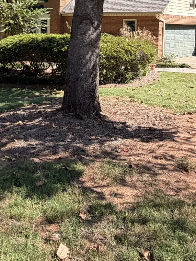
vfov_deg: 43.2
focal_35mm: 40
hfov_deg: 34.4
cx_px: 29
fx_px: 302
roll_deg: -1.5
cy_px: 31
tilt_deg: -2.3
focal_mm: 2.22
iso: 50
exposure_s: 1/398
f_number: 2.2
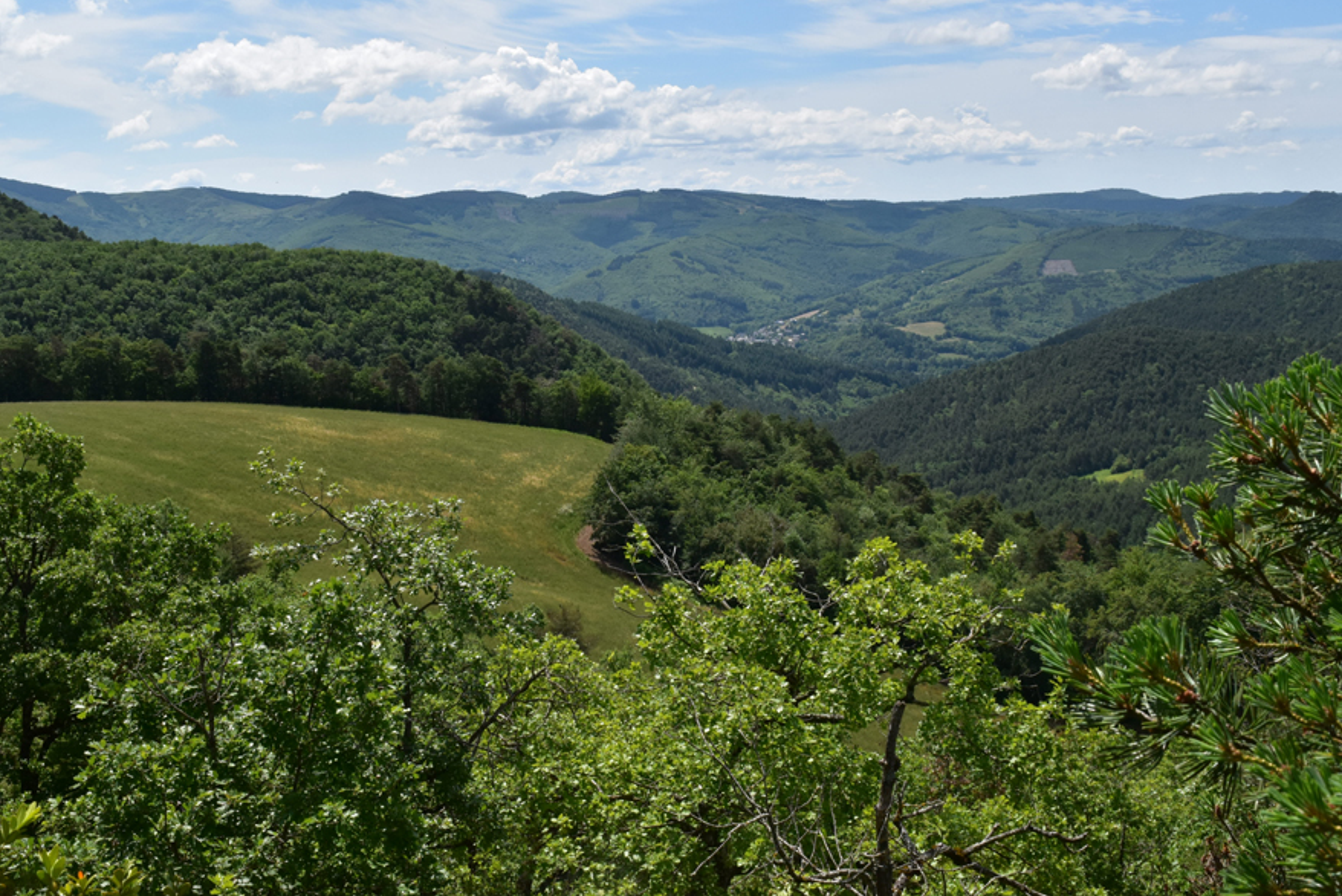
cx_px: 654
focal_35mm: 41
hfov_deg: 47.4
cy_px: 389
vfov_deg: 32.6
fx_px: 1529
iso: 400
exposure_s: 1/400
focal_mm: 24
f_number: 18
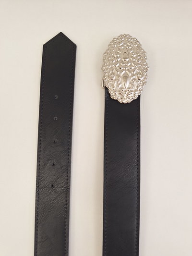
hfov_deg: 58.9
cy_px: 128
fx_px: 170
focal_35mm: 23
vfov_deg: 73.9
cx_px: 96
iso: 80
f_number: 1.8
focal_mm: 5.54
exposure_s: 1/100
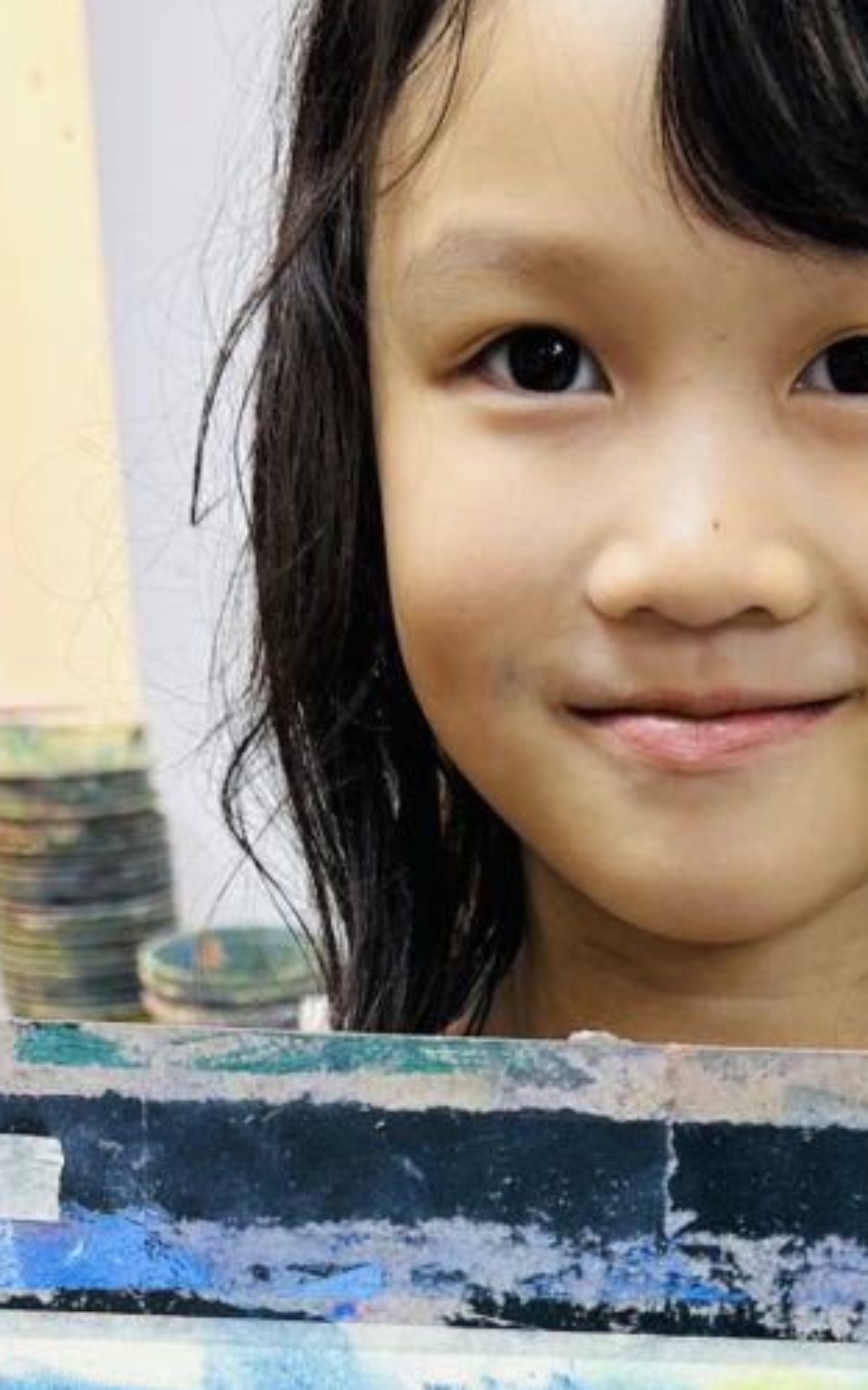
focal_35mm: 68
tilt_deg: -19.3
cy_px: 1355
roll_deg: -1.2
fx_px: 2573
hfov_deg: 18.9
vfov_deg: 28.5
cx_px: 737
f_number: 1.78
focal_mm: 6.86
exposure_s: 1/100
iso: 100
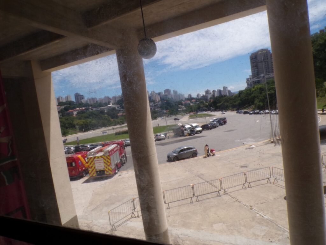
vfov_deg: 56.8
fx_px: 226
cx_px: 163
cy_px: 122
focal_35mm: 24
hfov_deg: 71.6
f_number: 10.2
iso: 100
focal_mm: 4.3
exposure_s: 1/110
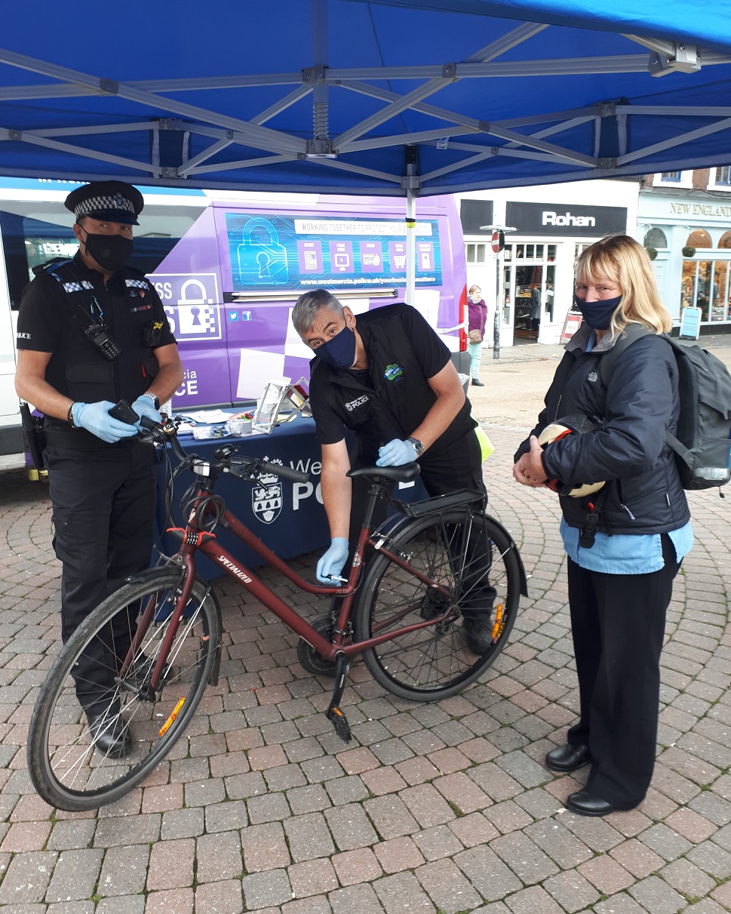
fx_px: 784
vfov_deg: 60.4
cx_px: 363
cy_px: 443
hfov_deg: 50.0
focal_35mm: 29
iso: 40
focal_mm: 3.6
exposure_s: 1/33
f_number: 1.9
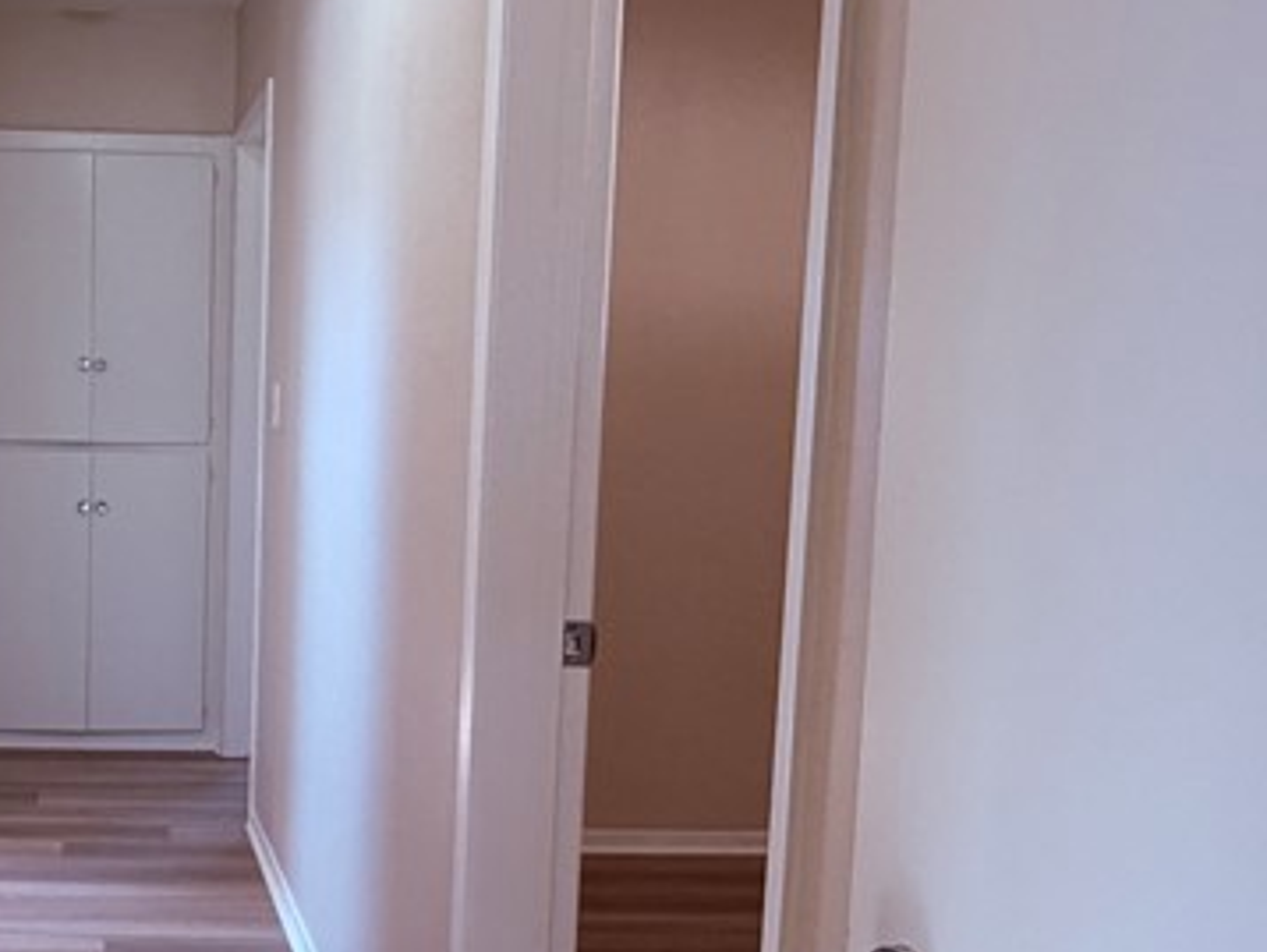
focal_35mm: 40
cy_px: 531
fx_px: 1465
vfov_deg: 36.0
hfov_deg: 42.9
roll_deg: -0.2
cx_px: 134
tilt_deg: -4.9
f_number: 2.2
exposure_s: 1/120
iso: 320
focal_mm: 2.22
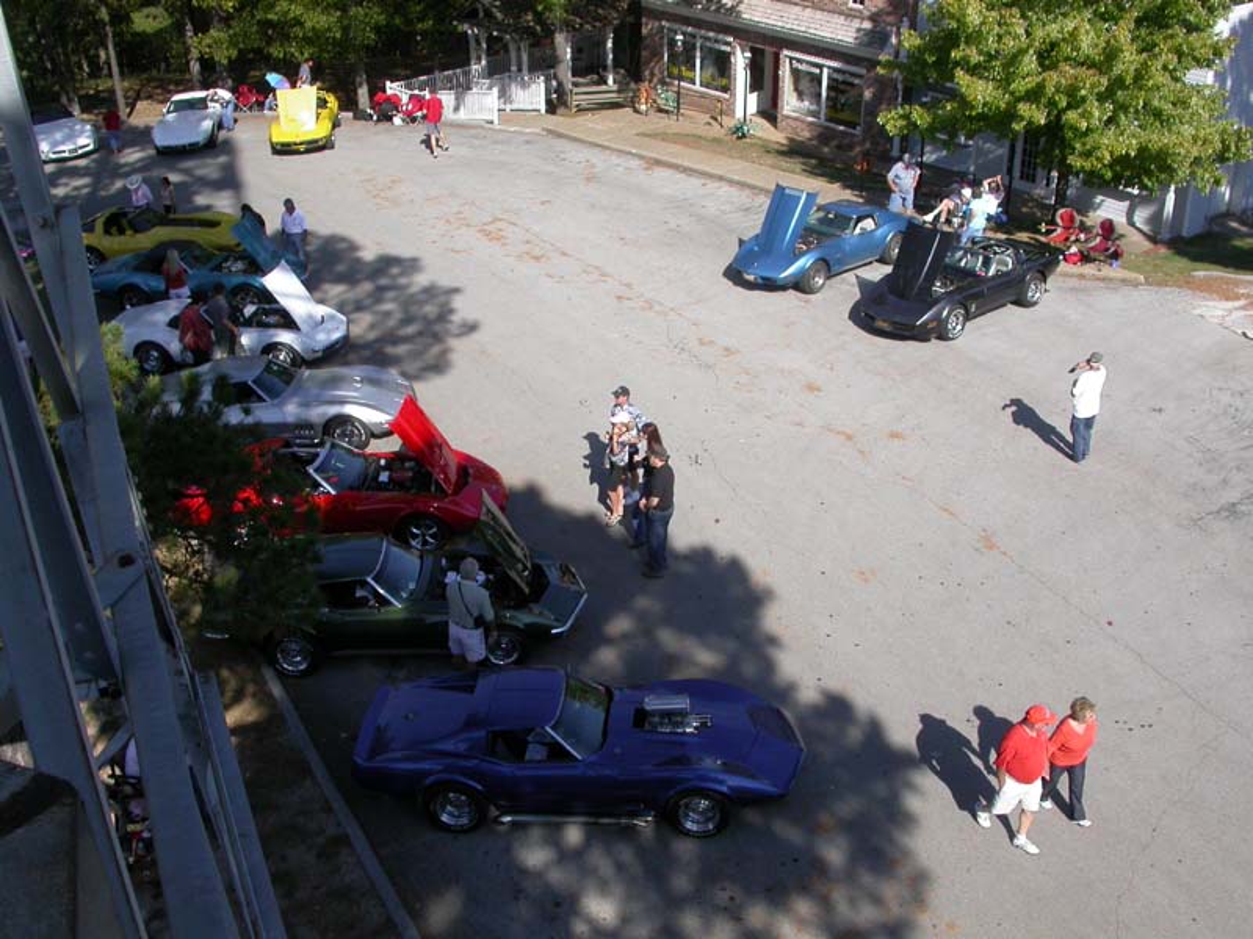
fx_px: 1375
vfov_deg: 37.7
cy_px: 470
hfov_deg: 49.0
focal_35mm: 38
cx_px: 626
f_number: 6.7
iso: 100
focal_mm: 7.85
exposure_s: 1/340
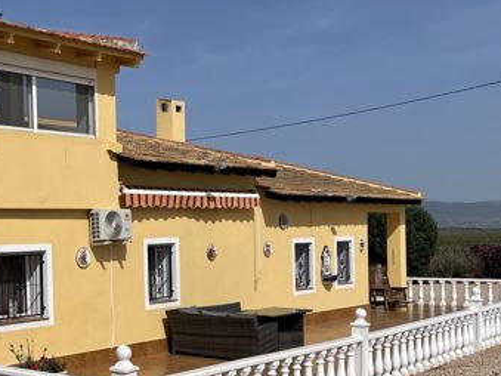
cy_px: 258
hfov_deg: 33.9
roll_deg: +2.1
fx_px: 781
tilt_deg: -0.6
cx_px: 63
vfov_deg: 26.8
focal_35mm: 54
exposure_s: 1/9804
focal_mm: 4.2
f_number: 1.6
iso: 32
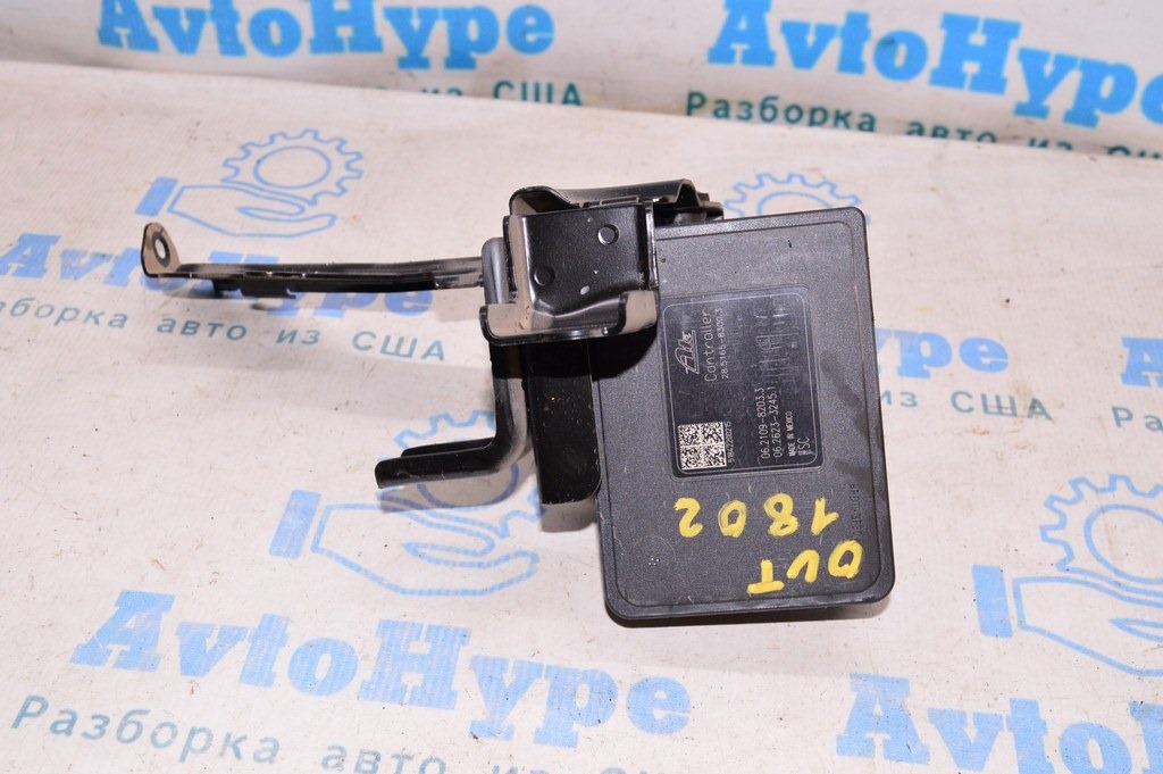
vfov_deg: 33.0
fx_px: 1307
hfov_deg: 48.0
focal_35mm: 40
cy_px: 387
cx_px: 582
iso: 1600
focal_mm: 27
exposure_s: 1/125
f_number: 8
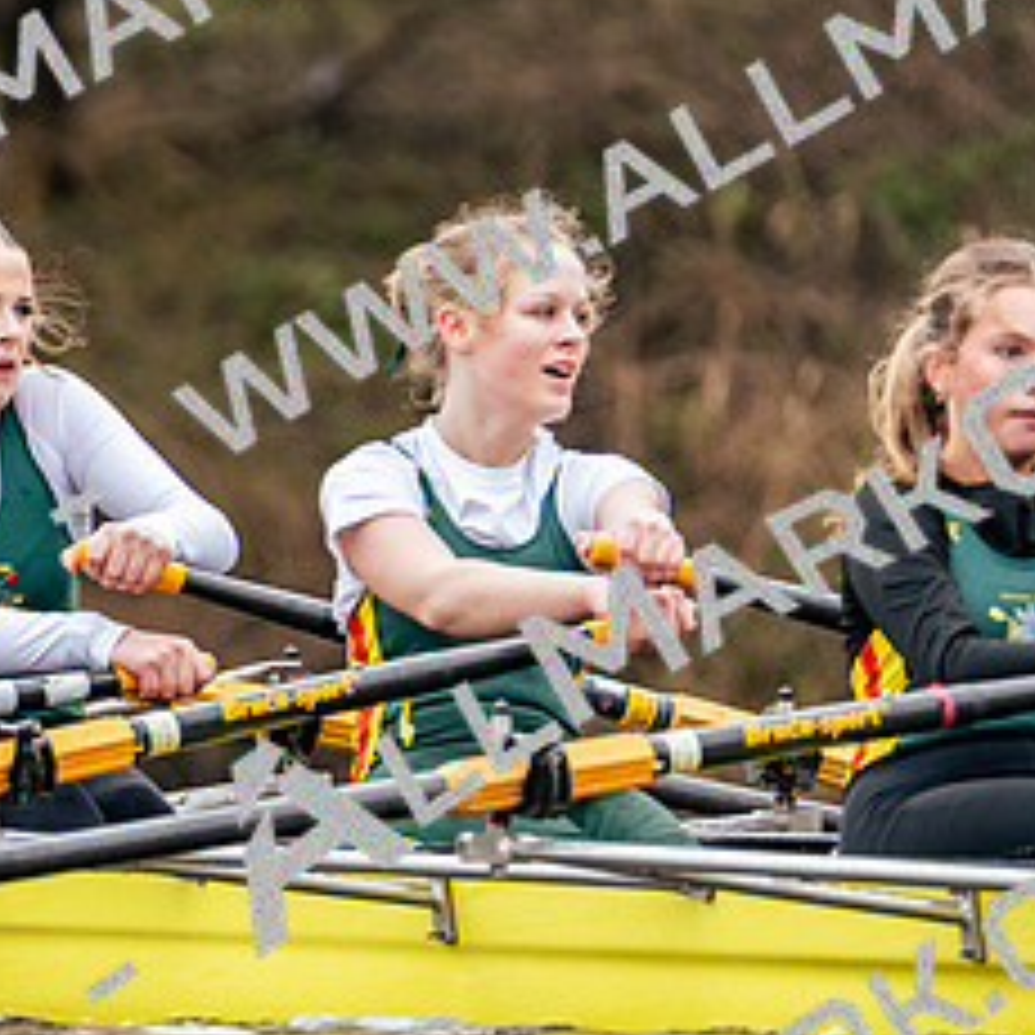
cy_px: 529
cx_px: -153
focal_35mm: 1084
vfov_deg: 1.6
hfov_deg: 1.6
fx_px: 36669
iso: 2500
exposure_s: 1/2000
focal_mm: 506
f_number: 6.3
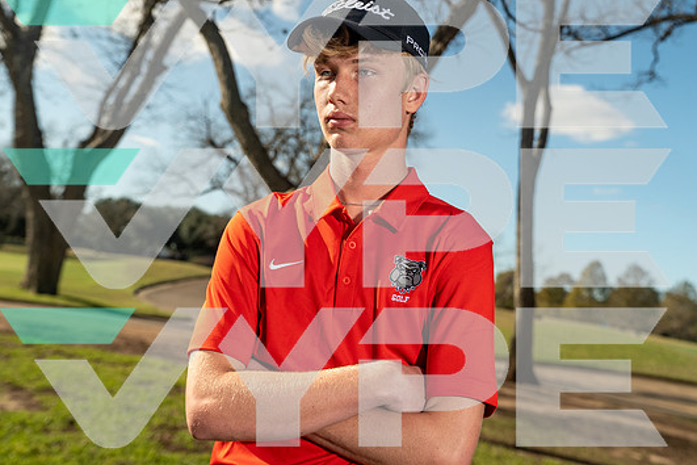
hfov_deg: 41.9
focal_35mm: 47
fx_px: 910
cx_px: 337
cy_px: 219
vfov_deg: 28.6
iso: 500
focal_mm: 43
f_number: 4.5
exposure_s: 1/200
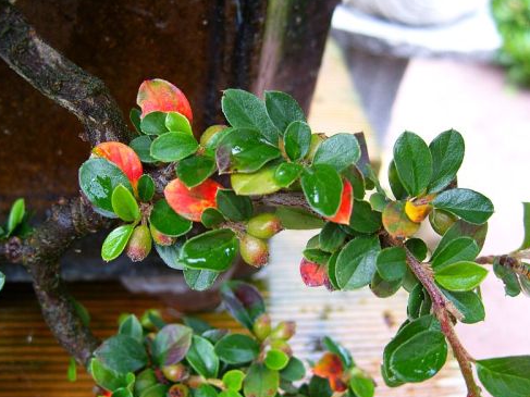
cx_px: 260
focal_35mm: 39
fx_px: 597
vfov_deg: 36.8
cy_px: 200
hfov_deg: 47.9
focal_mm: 7.8
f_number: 2.8
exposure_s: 1/60
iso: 80
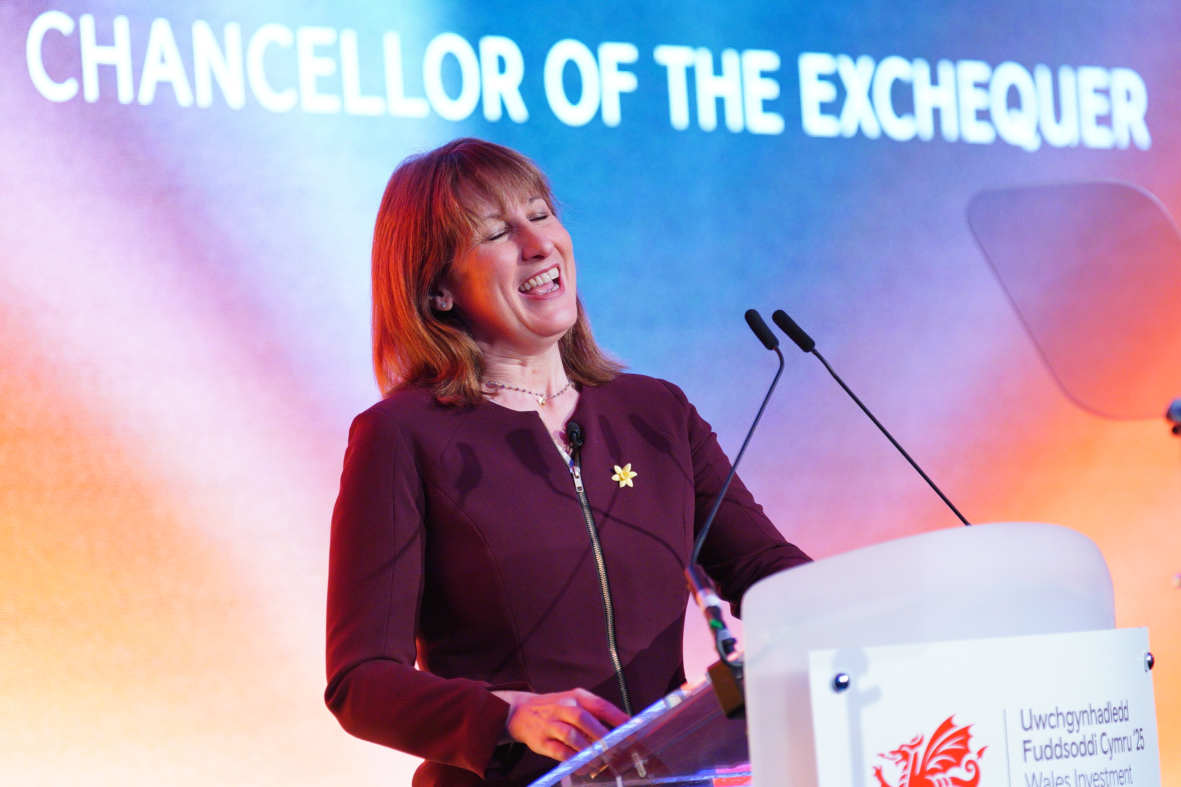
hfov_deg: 10.2
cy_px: 394
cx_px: 590
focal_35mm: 202
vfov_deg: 6.8
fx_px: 6626
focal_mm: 135
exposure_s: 1/400
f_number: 1.8
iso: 1000
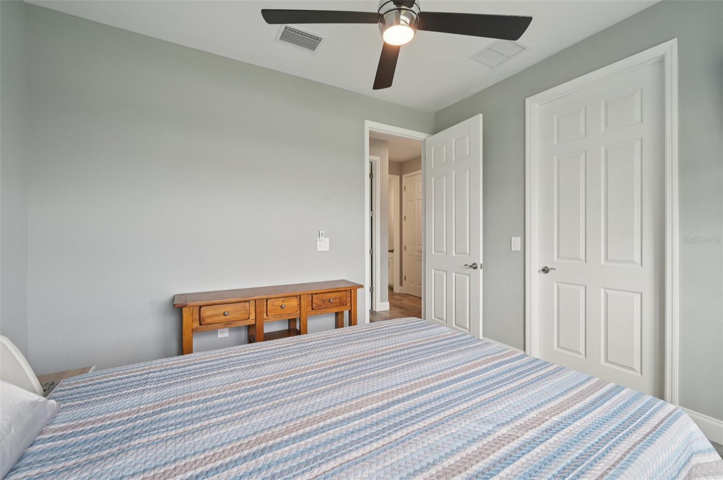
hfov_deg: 100.5
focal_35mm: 15
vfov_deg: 77.2
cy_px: 240
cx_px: 362
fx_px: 301
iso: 400
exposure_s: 1/25
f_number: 8
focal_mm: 15
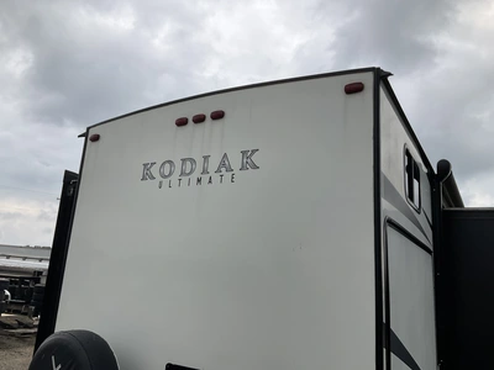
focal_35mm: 29
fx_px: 414
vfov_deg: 48.2
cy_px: 185
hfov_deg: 61.7
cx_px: 247
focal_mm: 3
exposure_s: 1/1577
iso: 25
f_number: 1.8
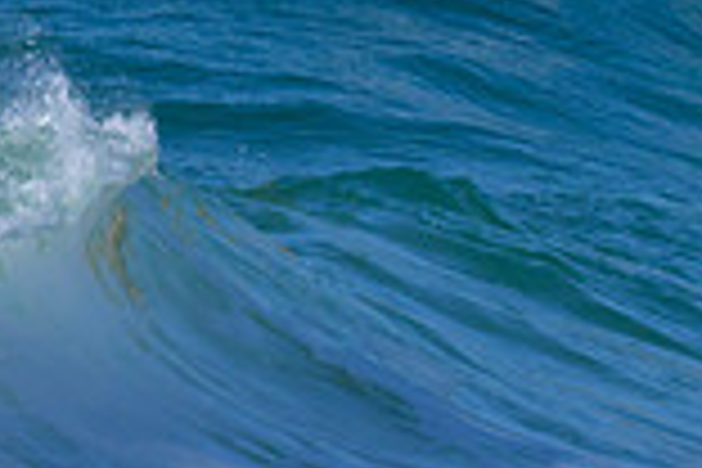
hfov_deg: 0.7
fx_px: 57910
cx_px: 1251
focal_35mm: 2970
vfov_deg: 0.5
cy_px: -65
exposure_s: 1/2000
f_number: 11
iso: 900
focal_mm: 800
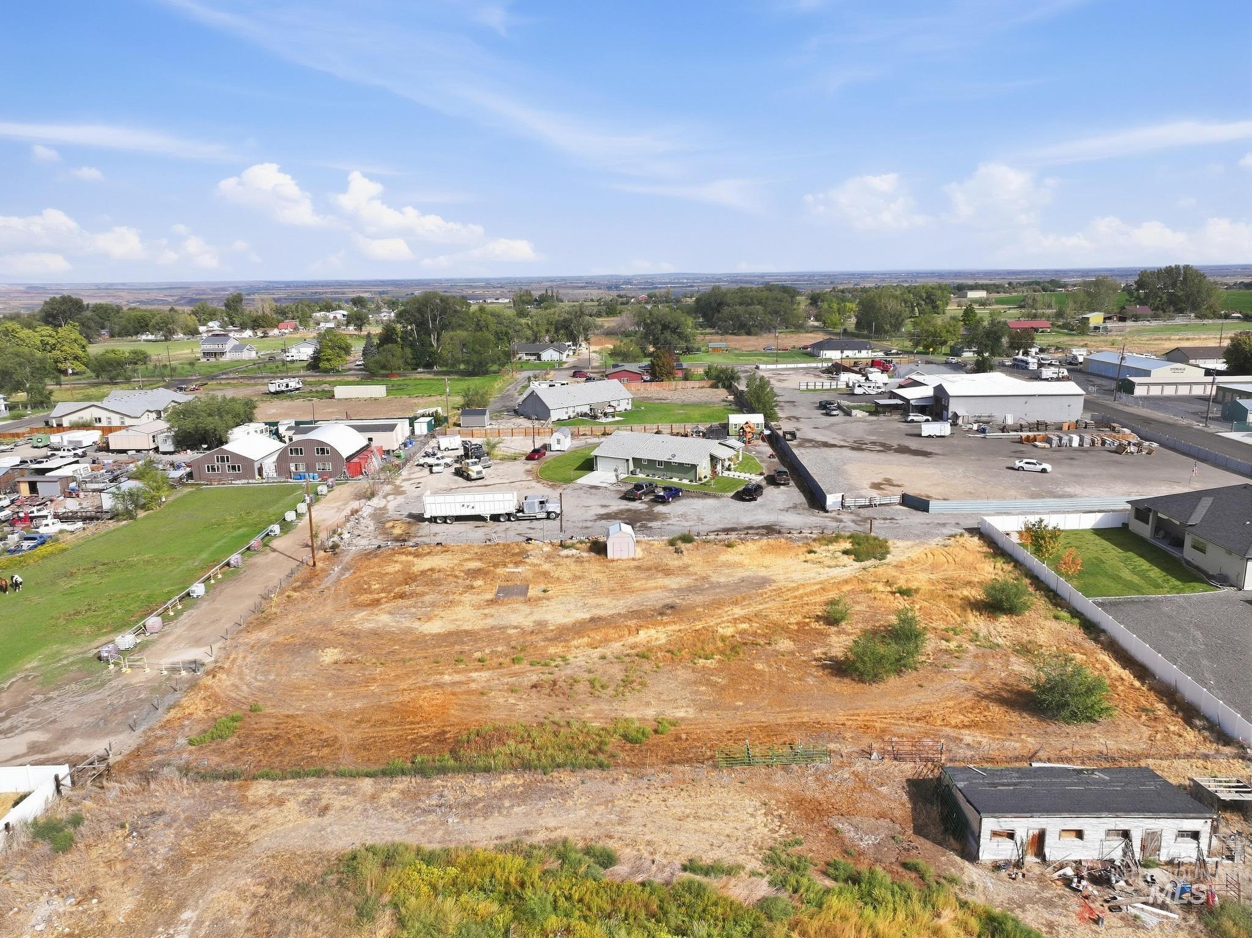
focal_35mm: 24
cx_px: 626
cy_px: 469
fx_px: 868
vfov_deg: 56.8
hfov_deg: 71.6
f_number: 2.8
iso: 100
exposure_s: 1/2500
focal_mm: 12.3
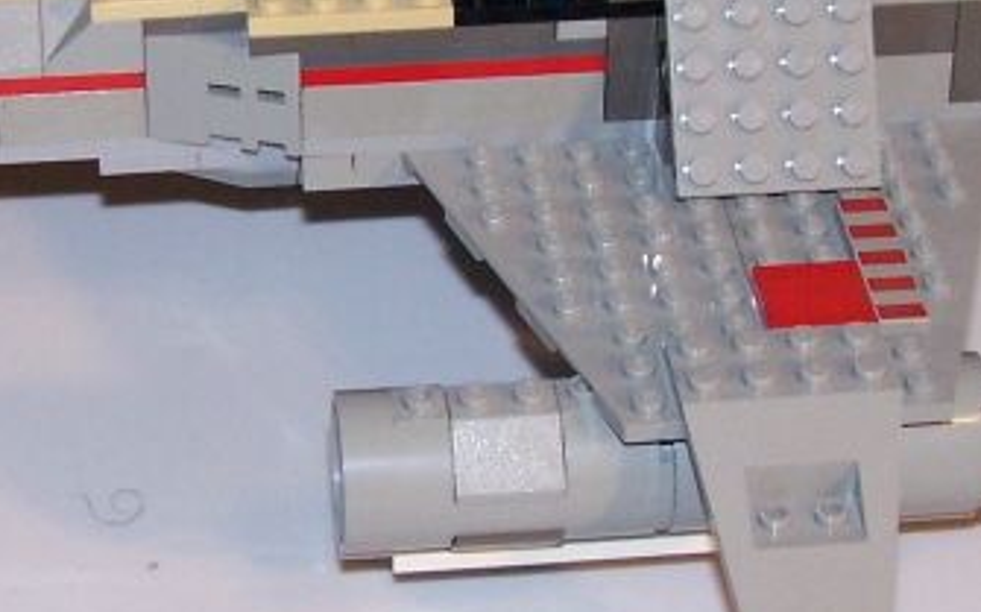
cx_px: 205
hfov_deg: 26.4
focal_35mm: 77
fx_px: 2058
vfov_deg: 16.9
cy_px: 230
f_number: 2.8
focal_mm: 6.3
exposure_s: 1/60
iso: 140
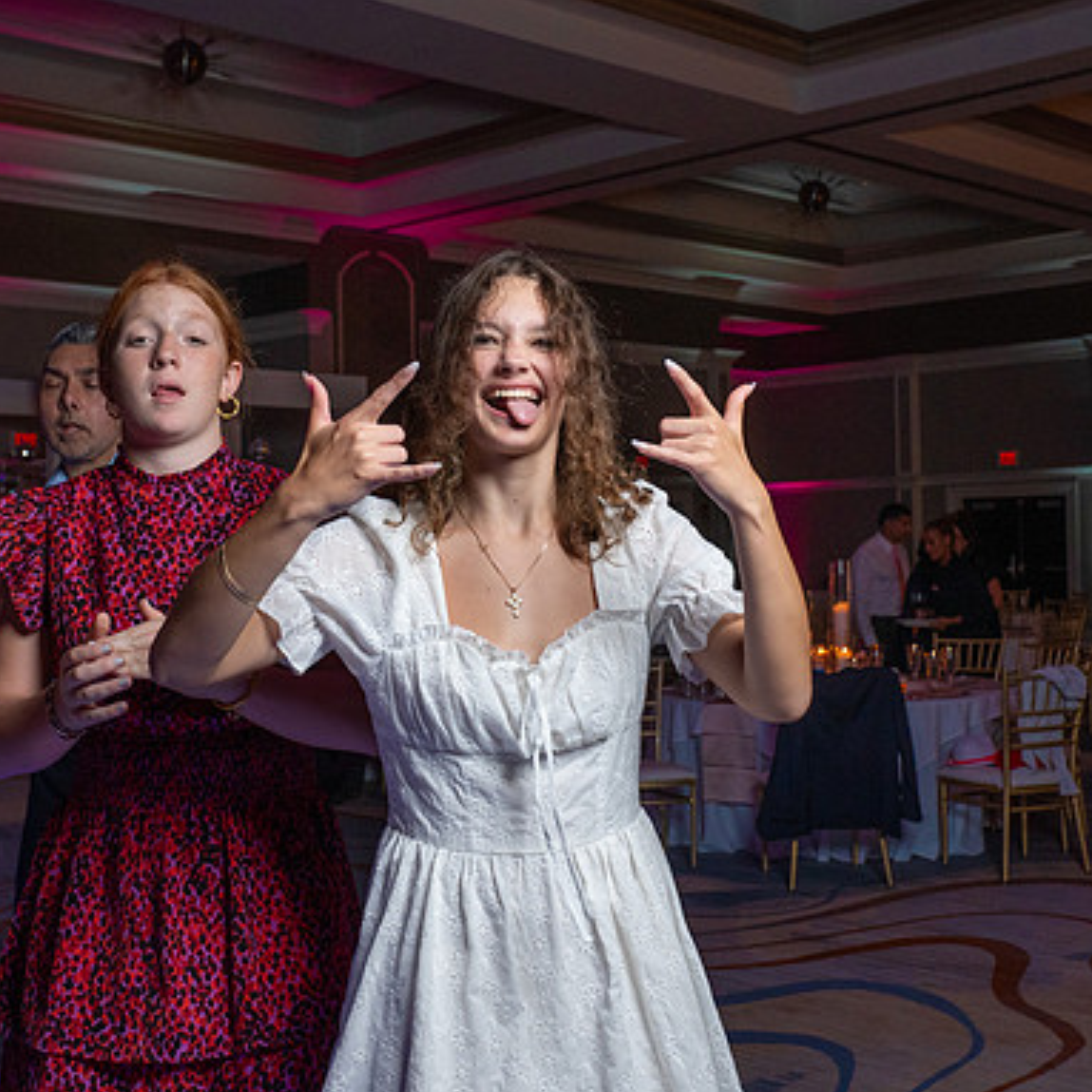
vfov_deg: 35.3
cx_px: 513
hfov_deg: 35.3
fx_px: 1713
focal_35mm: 48
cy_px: 497
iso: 2000
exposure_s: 1/200
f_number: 5.6
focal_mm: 32
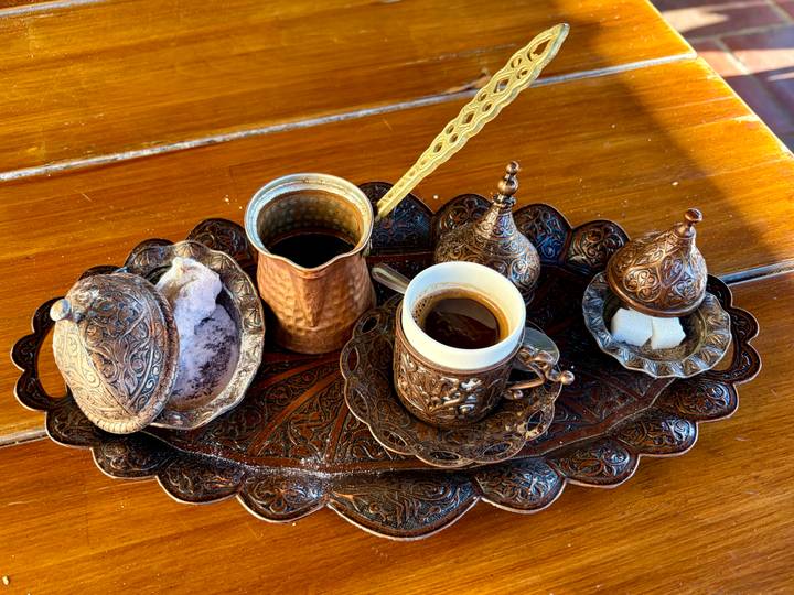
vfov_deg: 53.1
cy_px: 298
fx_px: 596
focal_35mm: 26
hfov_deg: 67.3
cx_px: 397
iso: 125
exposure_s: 1/152
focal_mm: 5.96
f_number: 1.6
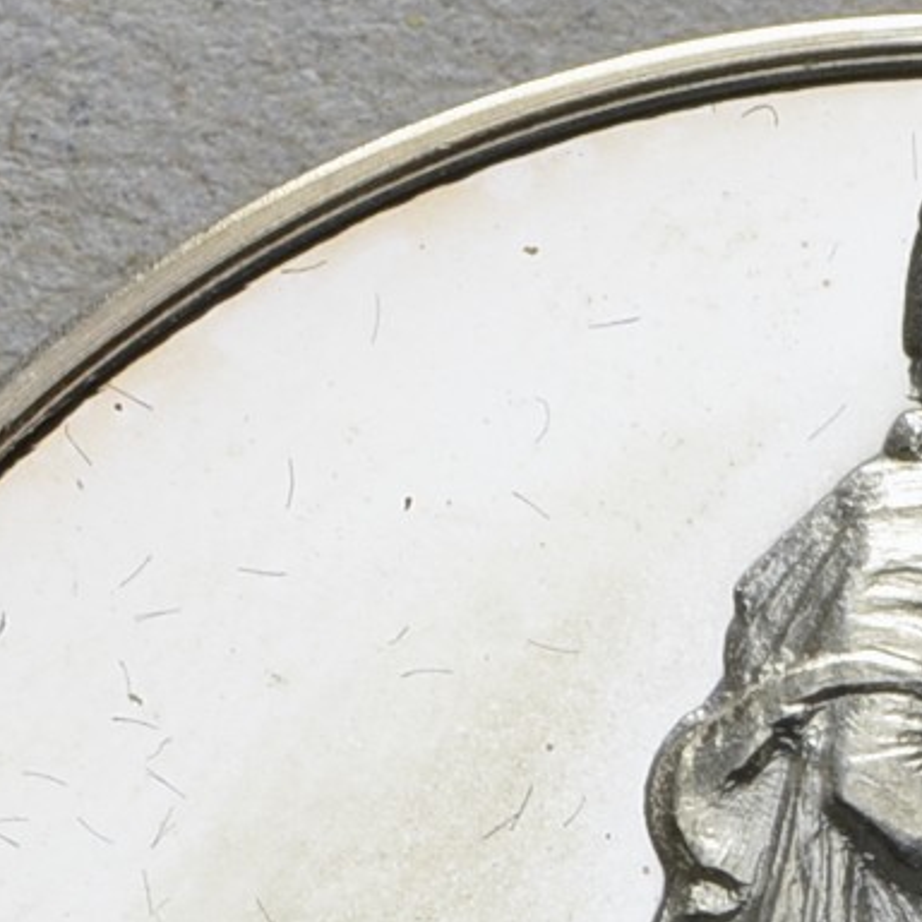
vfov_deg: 3.9
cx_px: 1049
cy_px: 1561
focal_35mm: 449
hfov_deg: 3.9
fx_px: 13522
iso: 400
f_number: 14
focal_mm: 55
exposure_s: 1/250
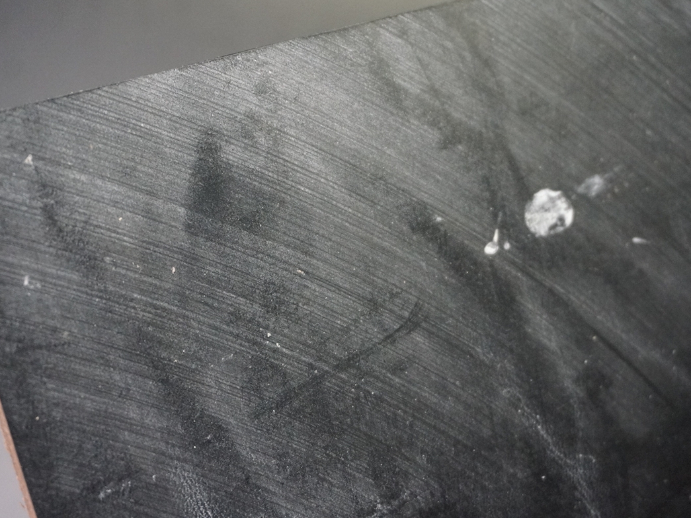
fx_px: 1089
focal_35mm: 55
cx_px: 331
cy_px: 256
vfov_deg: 26.8
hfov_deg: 35.2
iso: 3200
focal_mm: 33
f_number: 5
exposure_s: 1/100
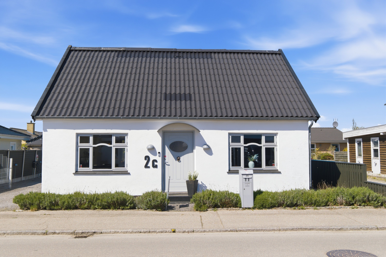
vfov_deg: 43.6
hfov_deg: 61.9
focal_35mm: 30
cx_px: 193
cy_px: 128
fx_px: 322
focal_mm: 20
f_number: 8
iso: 200
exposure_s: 1/500
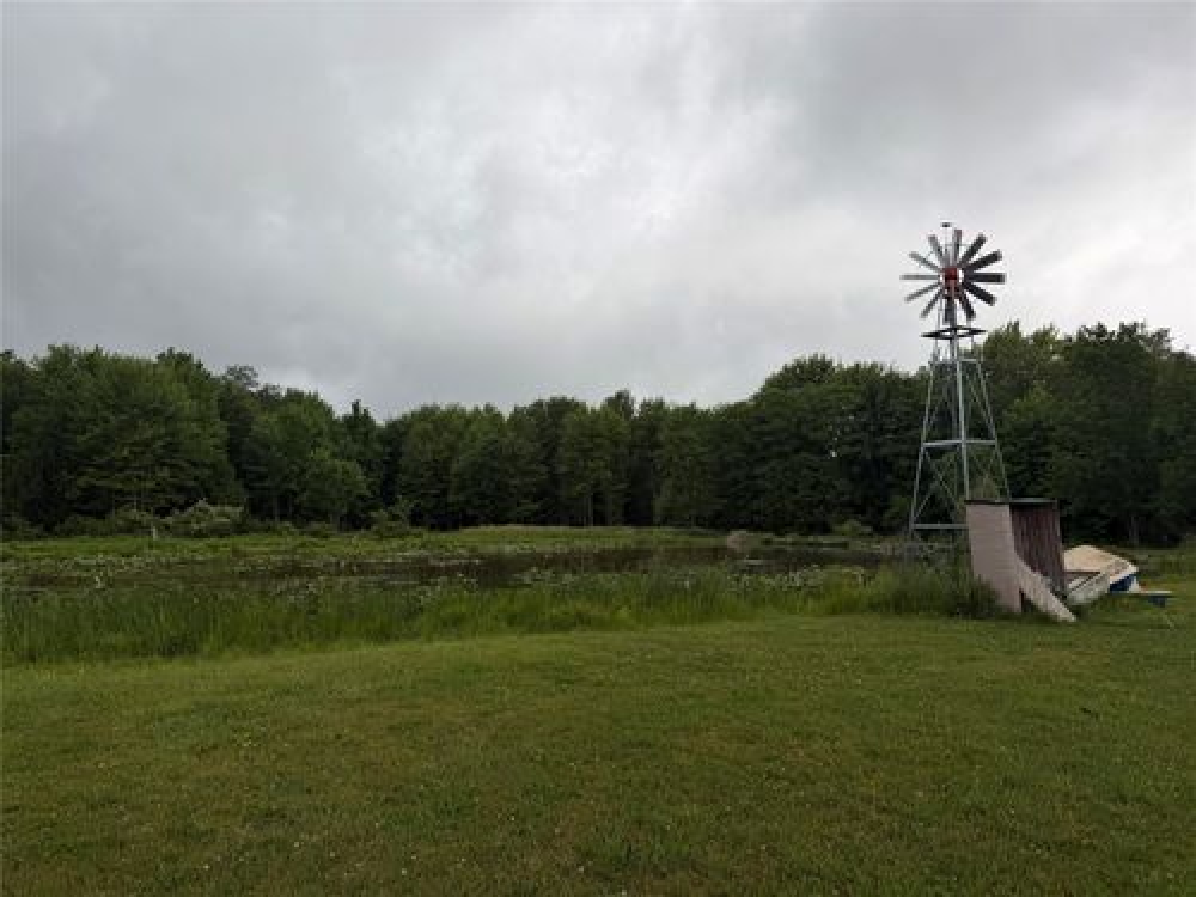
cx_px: 598
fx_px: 829
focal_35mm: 24
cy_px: 448
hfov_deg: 71.6
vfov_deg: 56.8
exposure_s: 1/598
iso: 80
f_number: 1.78
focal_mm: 6.76
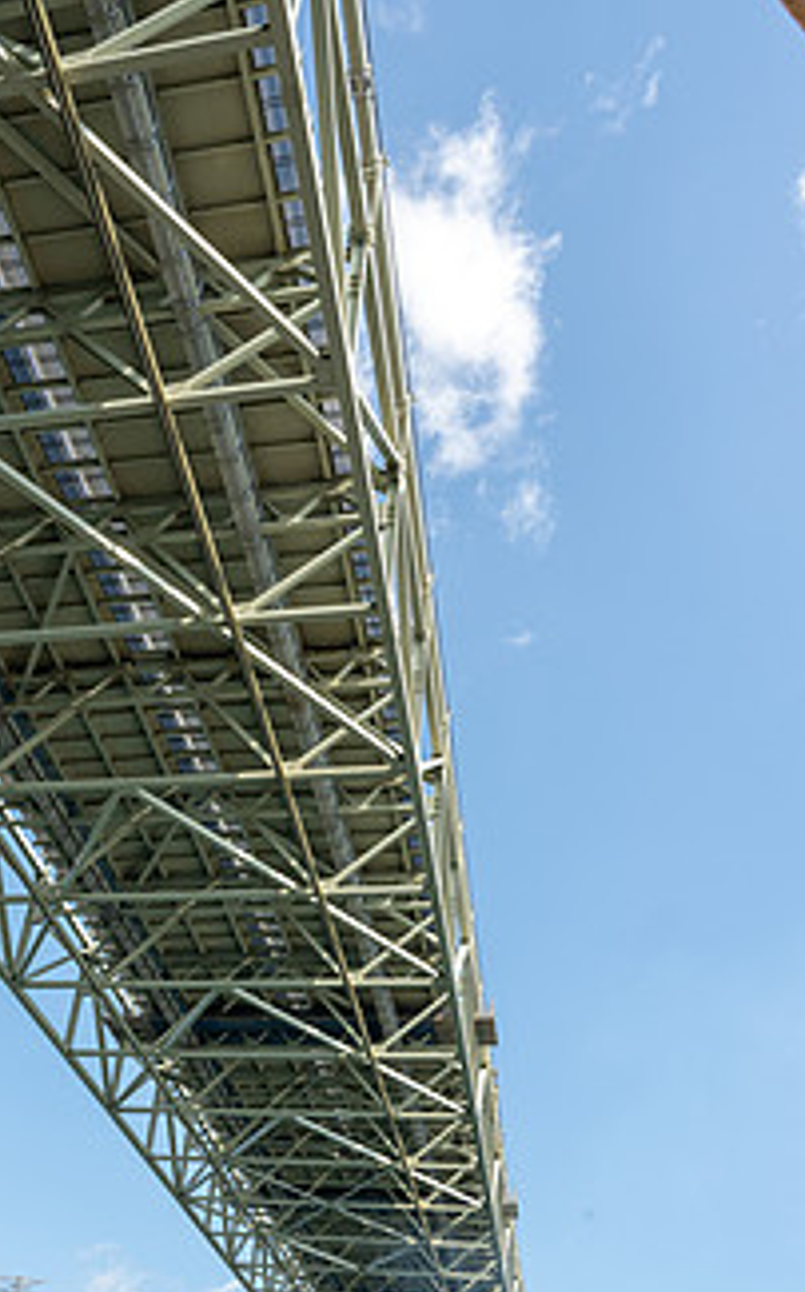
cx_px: 267
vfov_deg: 55.5
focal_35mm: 34
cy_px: 865
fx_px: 1196
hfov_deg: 36.8
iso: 280
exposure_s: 1/160
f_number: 11
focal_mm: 24
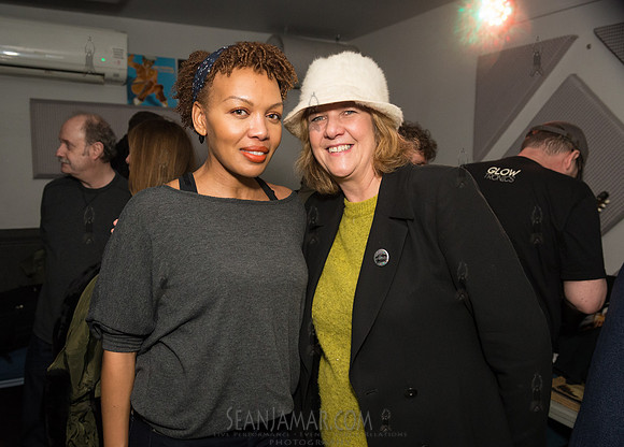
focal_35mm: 33
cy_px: 247
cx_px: 302
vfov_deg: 42.2
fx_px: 579
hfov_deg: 56.6
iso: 2500
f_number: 4
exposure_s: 1/320
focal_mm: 28
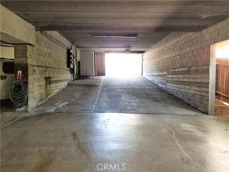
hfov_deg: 67.3
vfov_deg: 53.1
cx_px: 114
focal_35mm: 26
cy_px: 86
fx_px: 172
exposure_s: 1/40
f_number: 1.7
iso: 200
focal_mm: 4.25
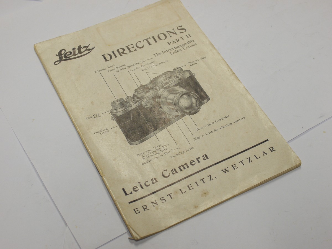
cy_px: 124
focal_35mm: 60
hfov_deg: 32.2
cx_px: 166
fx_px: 575
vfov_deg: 24.4
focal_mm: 30
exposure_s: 1/30
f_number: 8
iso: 400
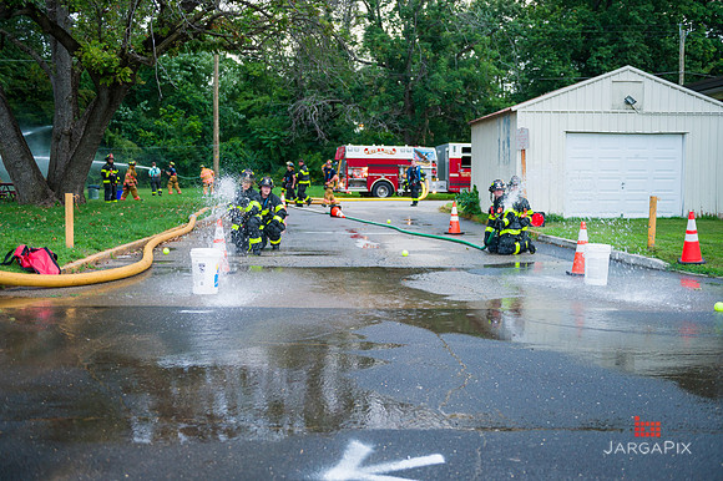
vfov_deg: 30.5
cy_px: 240
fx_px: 883
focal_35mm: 44
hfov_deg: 44.5
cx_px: 362
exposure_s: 1/200
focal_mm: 44
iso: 1000
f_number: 3.2
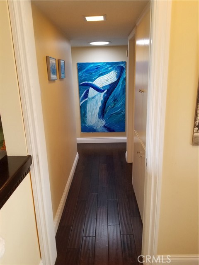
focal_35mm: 26
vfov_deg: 67.3
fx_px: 199
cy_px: 132
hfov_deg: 53.1
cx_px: 100
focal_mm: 4.25
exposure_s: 1/40
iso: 160
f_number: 1.7
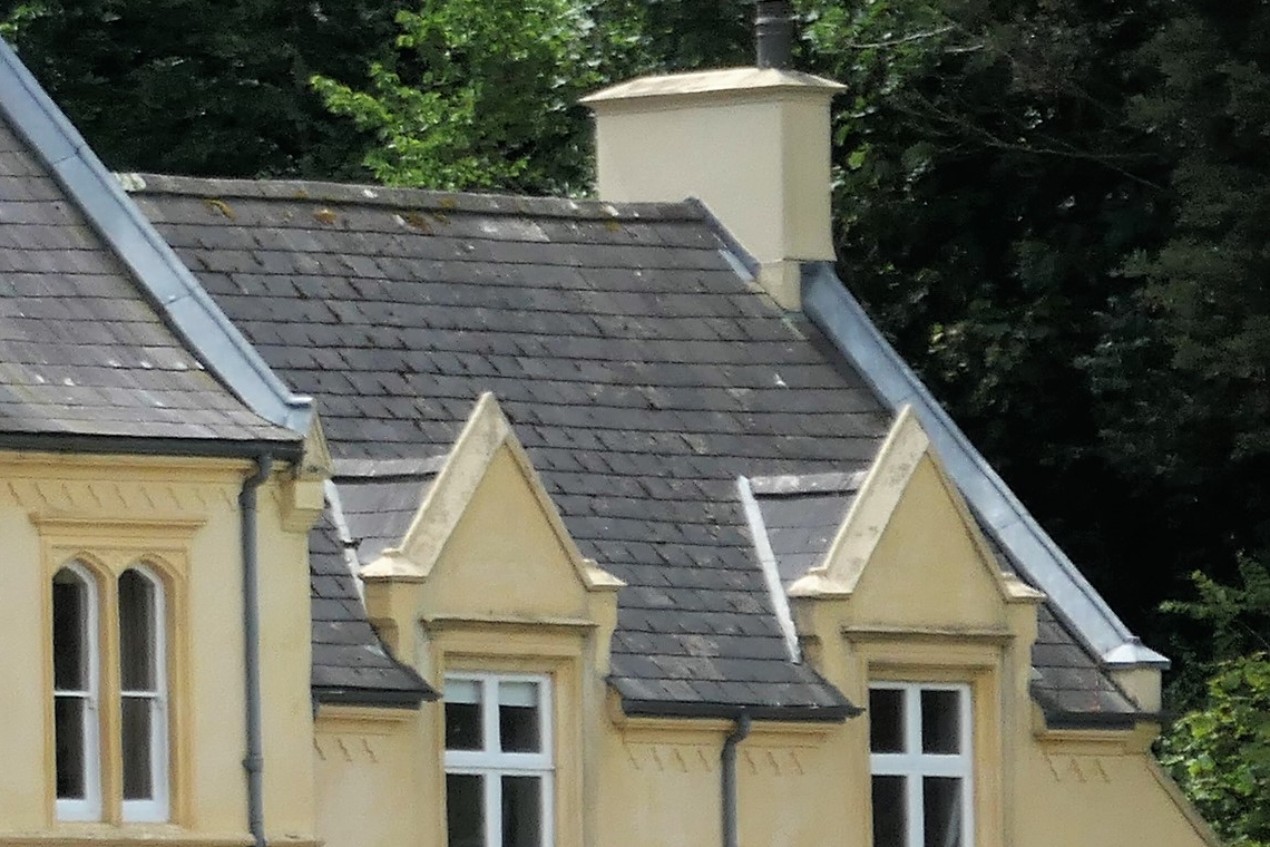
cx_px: -1116
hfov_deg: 3.2
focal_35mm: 648
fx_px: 22858
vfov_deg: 2.1
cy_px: 47
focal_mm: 49.6
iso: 200
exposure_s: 1/800
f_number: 5.7
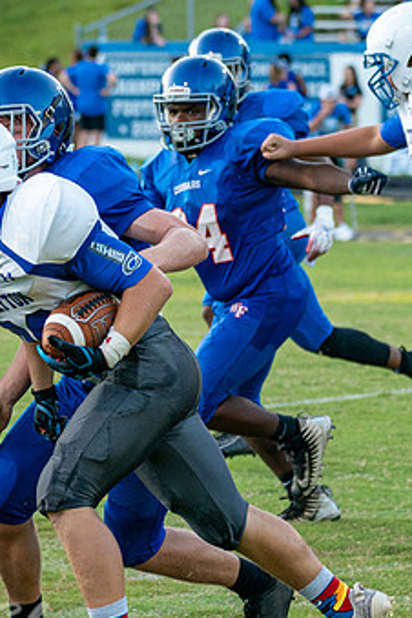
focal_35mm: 355
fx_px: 6094
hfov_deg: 3.9
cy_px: 357
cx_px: -8
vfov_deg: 5.8
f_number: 5.6
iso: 2000
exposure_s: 1/1000
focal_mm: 148
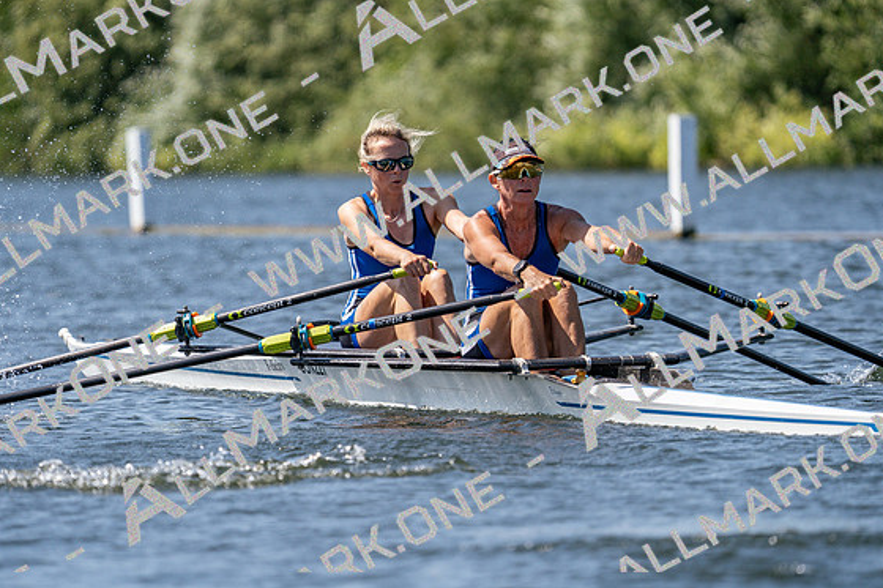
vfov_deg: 3.4
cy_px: 302
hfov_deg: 5.2
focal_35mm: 399
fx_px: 9783
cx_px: 443
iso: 320
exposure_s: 1/2000
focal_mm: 385
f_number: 6.3
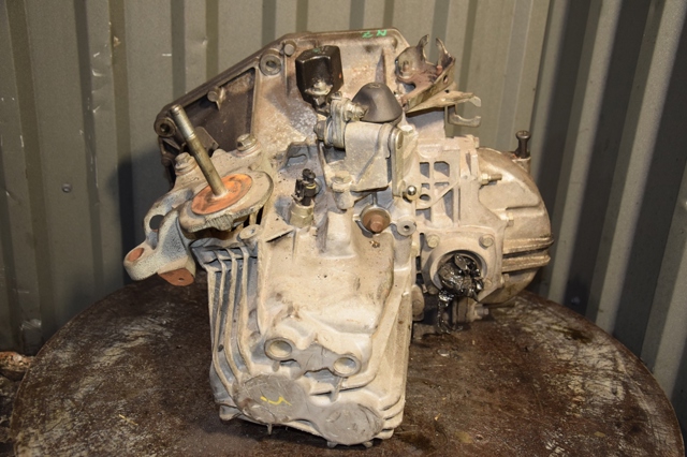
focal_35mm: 38
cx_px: 344
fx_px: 715
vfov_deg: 35.5
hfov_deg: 51.3
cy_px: 228
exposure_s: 1/100
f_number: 5
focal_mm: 25
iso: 800
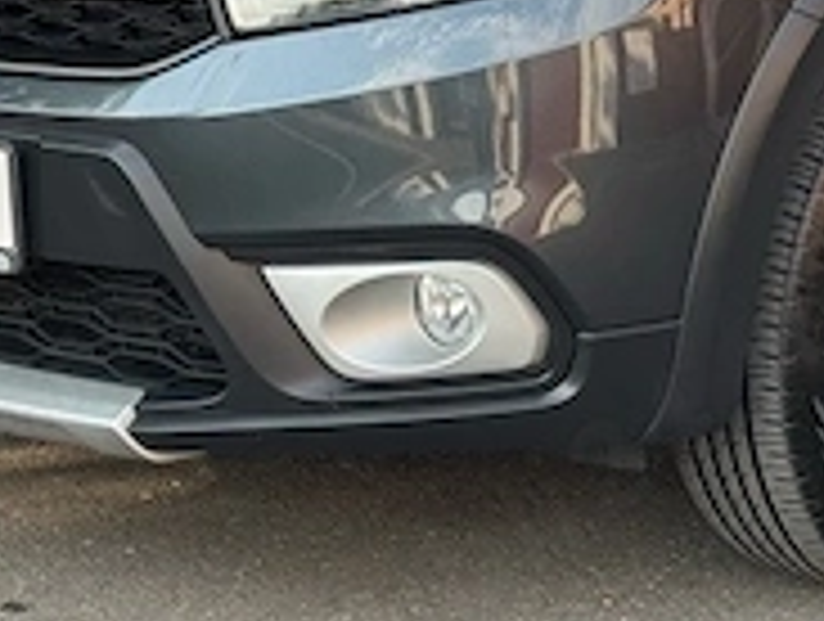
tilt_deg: -7.8
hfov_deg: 12.5
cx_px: 752
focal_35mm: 157
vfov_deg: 9.3
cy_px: -180
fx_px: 3745
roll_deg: -0.7
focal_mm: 6.76
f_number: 1.78
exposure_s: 1/311
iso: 64
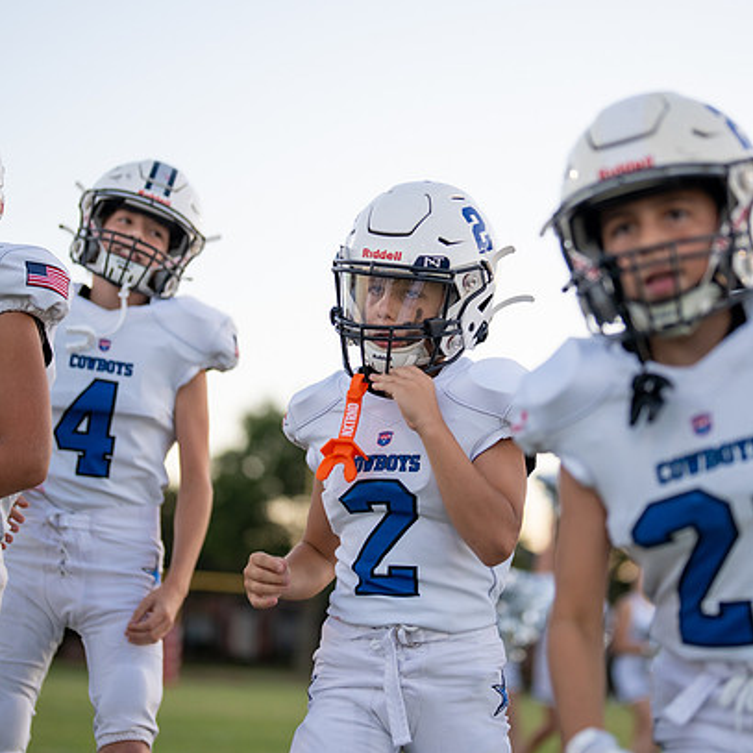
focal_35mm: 77
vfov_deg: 22.5
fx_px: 1895
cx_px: 449
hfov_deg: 22.4
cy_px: 321
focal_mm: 50
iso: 500
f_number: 1.2
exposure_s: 1/2000
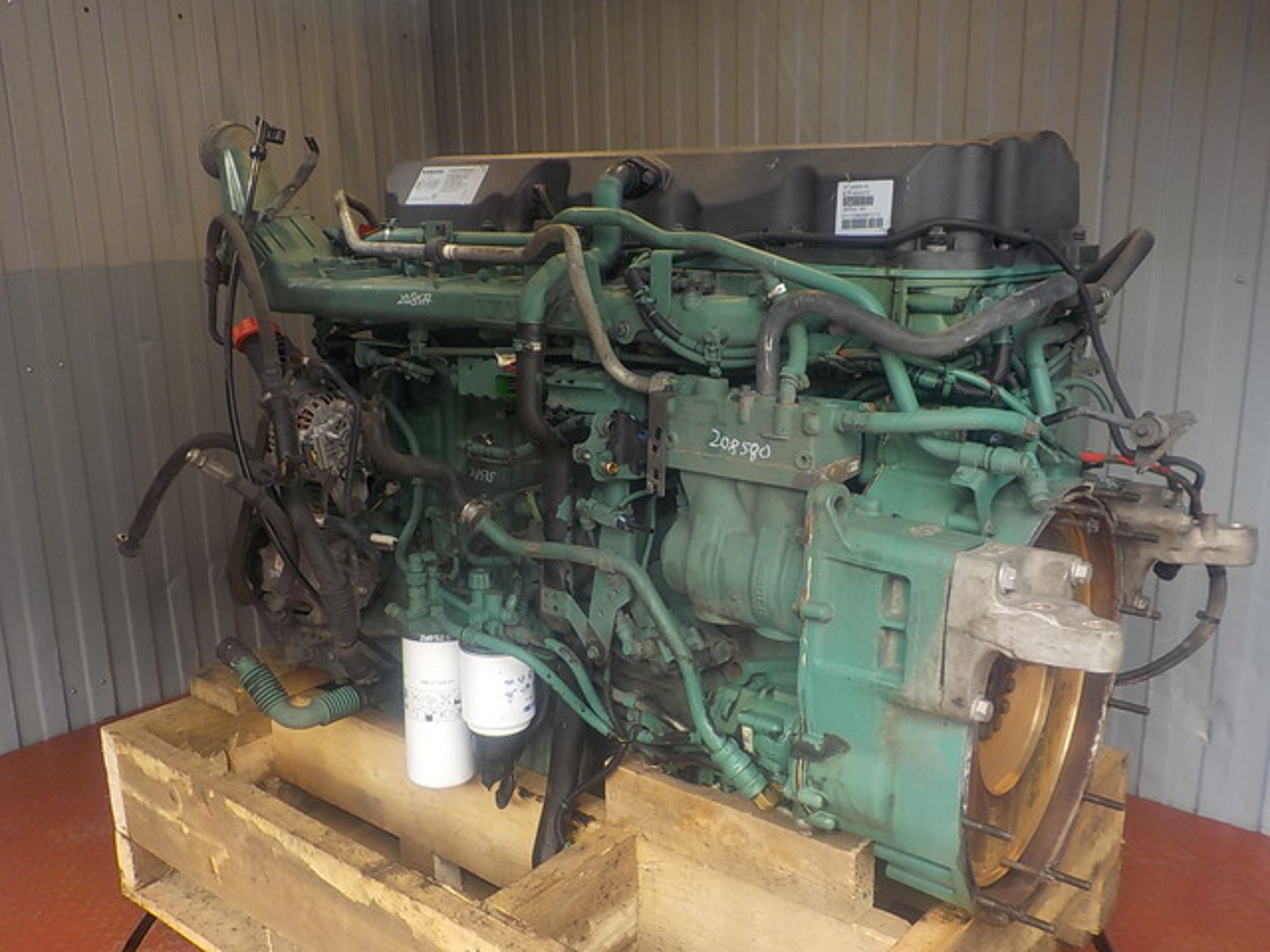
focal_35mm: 30
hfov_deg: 60.0
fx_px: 1101
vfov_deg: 46.8
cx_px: 635
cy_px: 476
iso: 125
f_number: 3.3
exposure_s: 1/80
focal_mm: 4.1
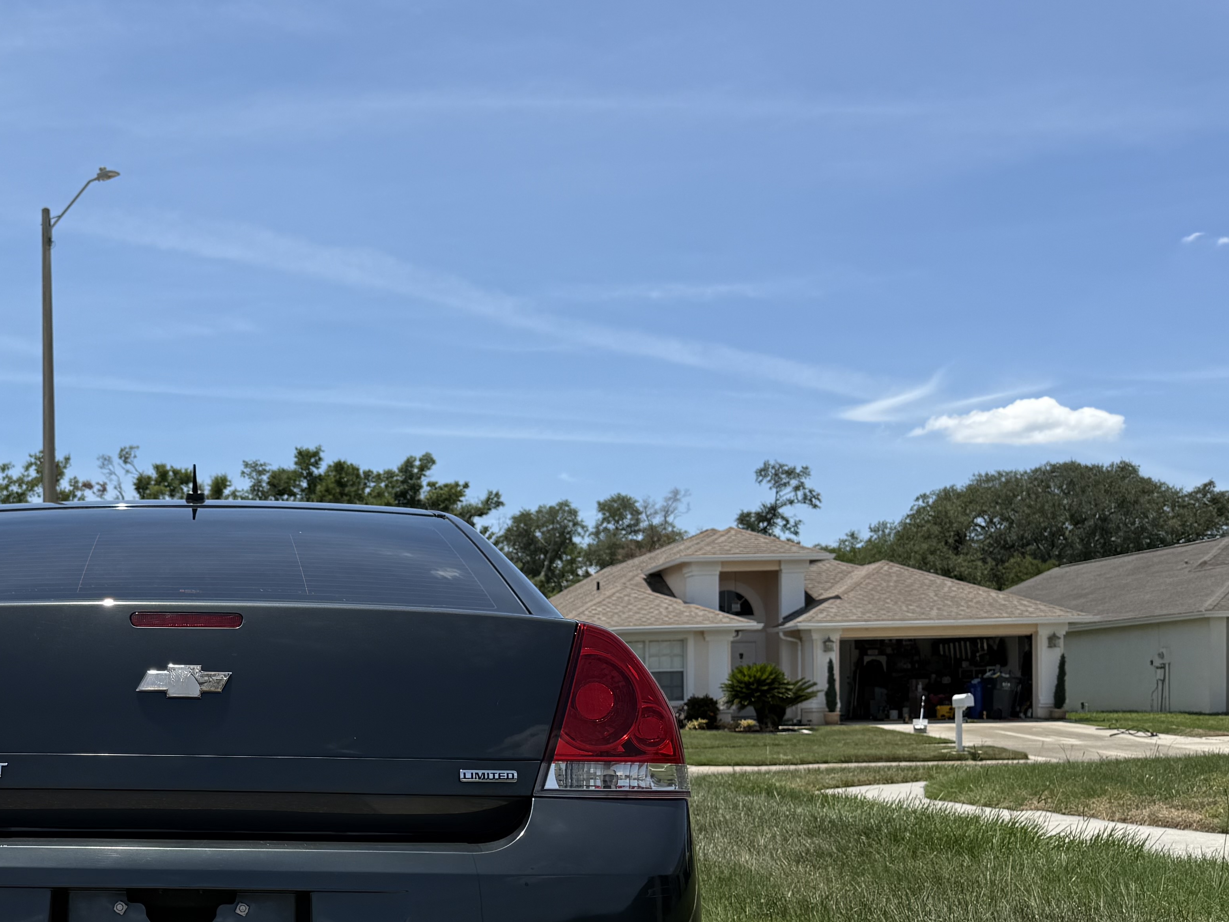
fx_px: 1562
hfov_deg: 40.4
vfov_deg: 31.8
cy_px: 774
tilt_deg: -1.0
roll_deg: +0.3
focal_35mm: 44
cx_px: 175
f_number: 1.78
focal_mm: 6.76
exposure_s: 1/4975
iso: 80
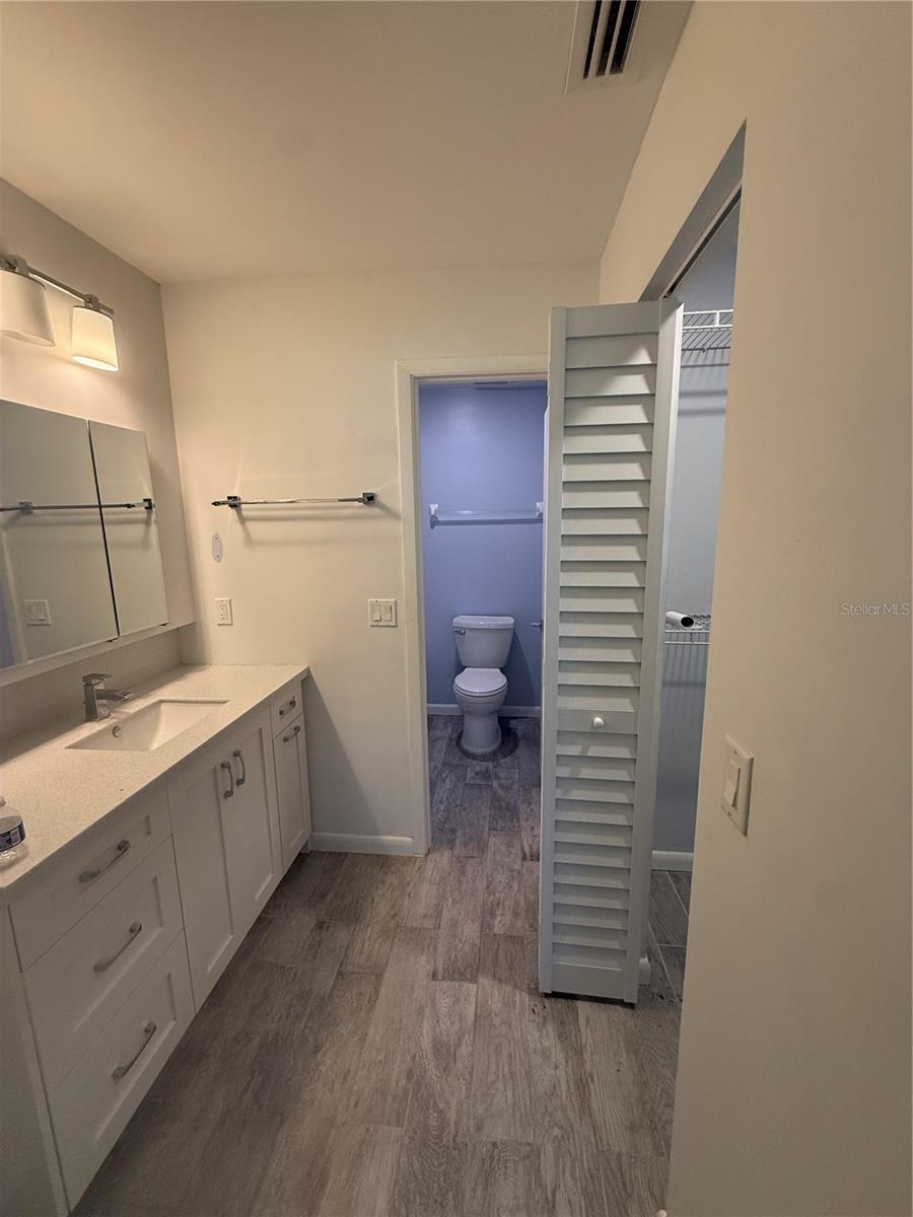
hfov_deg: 85.7
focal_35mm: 14
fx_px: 492
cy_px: 608
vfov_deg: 102.1
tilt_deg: -9.6
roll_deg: +0.8
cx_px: 456
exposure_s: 1/120
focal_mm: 2.22
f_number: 2.2
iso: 320
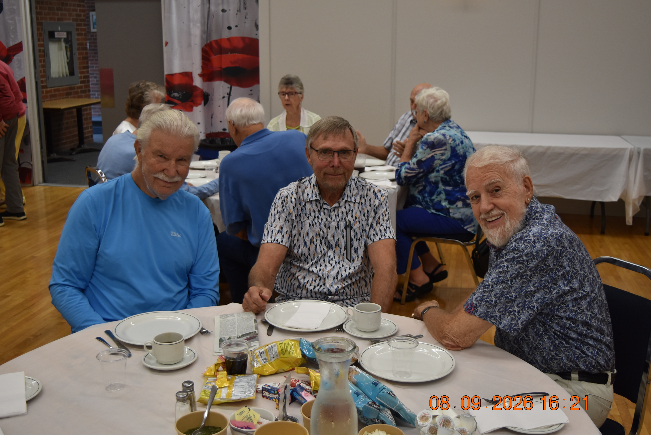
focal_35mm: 42
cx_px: 326
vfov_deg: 31.9
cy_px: 218
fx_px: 760
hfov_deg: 46.4
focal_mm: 28
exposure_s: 1/60
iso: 400
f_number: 4.2
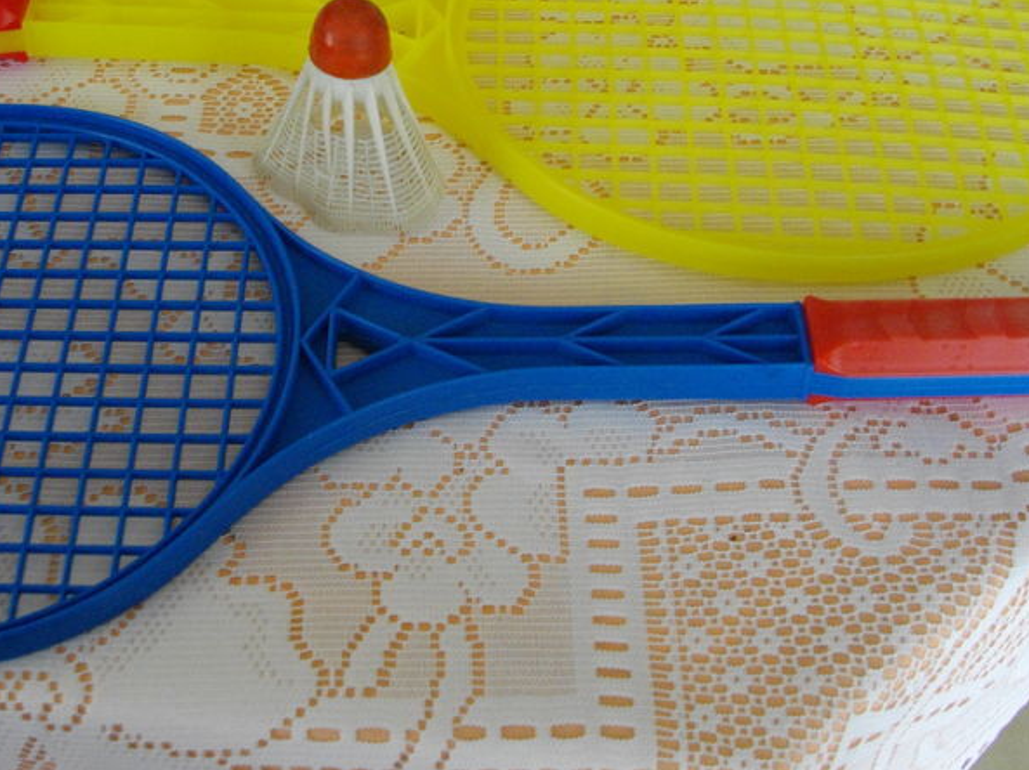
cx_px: 377
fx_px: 1604
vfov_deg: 26.9
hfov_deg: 35.3
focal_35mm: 54
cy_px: 298
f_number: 2.9
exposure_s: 1/50
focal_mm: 5.7
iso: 217
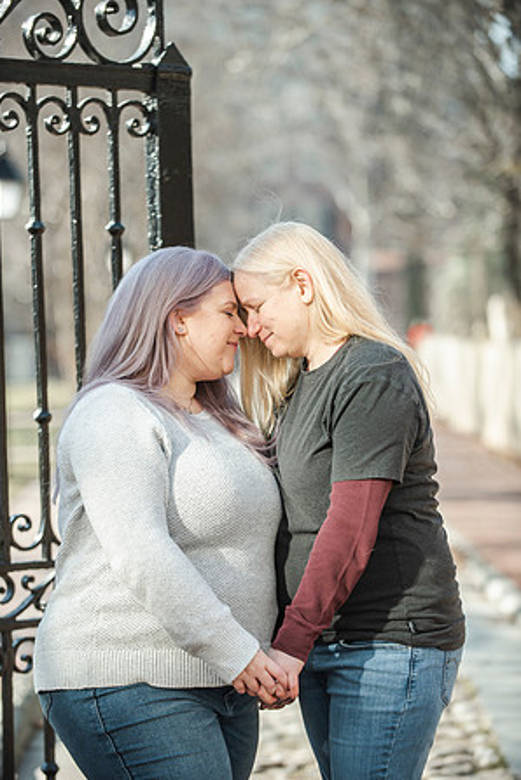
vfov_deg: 16.9
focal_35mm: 121
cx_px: 260
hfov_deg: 11.3
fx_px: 2622
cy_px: 390
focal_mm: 120
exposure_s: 1/2000
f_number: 3.2
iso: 640
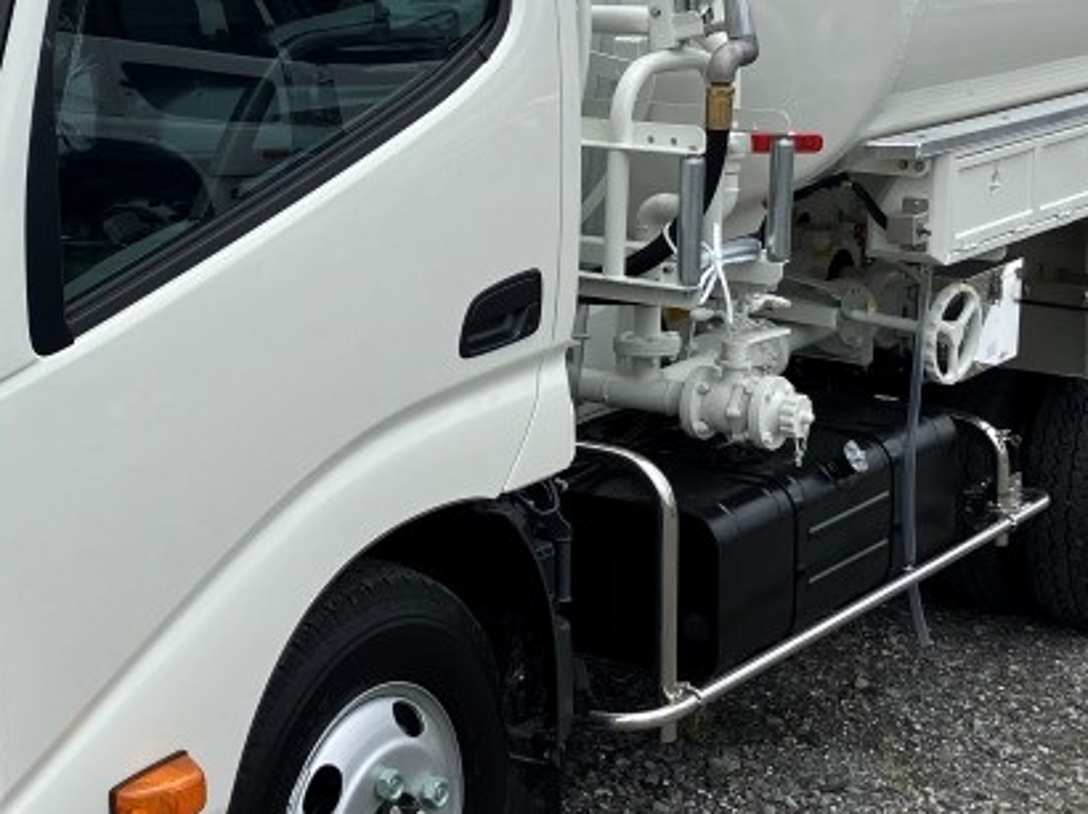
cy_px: 286
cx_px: 231
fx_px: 2199
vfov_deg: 20.9
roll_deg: -0.5
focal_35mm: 70
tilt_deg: -11.4
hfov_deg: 27.3
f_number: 1.8
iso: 32
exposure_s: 1/2433
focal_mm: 3.99
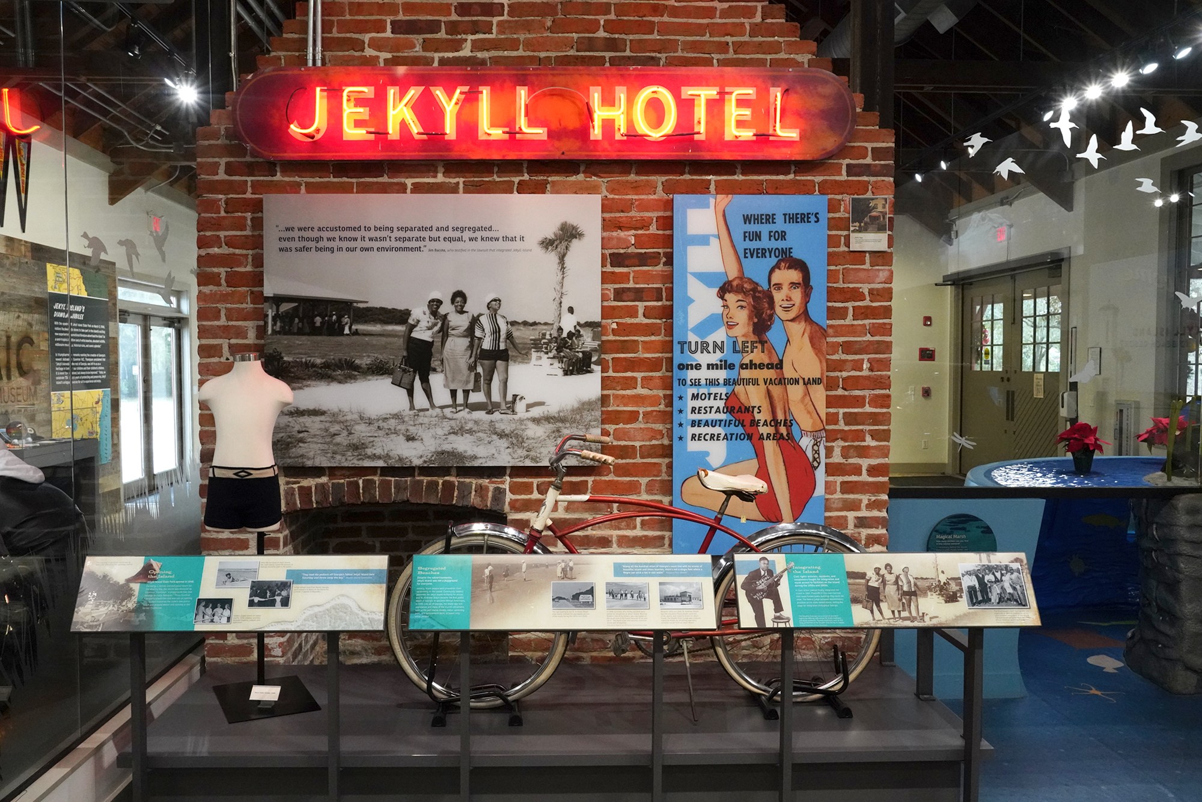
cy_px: 401
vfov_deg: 46.4
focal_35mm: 28
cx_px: 601
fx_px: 935
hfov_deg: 65.5
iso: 6400
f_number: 11
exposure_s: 1/80
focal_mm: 28
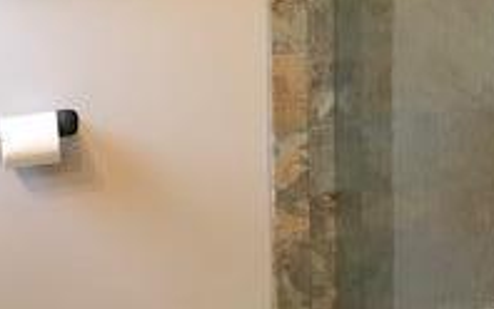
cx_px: 511
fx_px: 1293
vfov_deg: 13.3
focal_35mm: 96
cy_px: -47
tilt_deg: -8.6
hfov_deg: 20.8
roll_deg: -0.8
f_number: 1.8
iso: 40
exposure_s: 1/20
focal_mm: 3.99
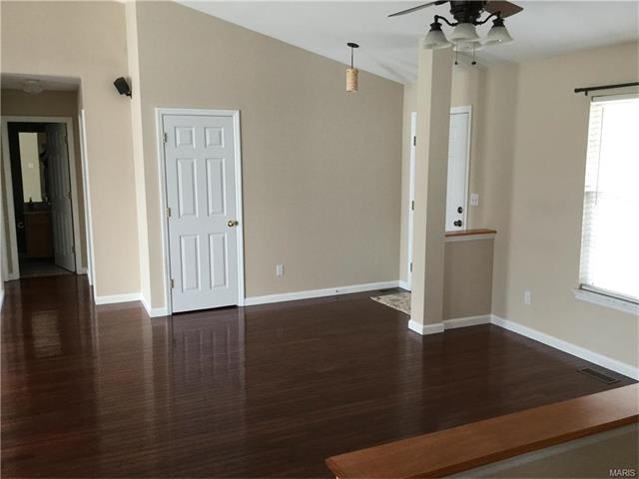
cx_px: 320
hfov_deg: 58.4
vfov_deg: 45.4
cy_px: 240
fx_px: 572
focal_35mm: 31
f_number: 2.4
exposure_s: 1/30
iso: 80
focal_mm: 3.3
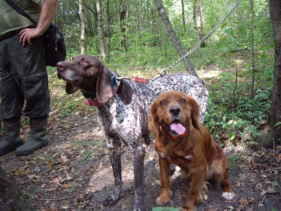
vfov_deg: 37.7
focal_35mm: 38
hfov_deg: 49.0
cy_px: 106
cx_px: 140
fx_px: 309
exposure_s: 1/80
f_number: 2.7
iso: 200
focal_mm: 6.2
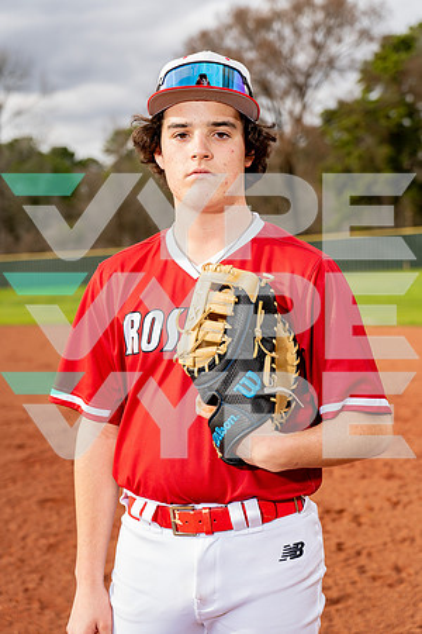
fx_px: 1072
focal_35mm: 61
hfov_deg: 22.3
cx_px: 211
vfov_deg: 32.9
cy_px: 317
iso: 100
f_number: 4
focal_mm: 61
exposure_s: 1/250
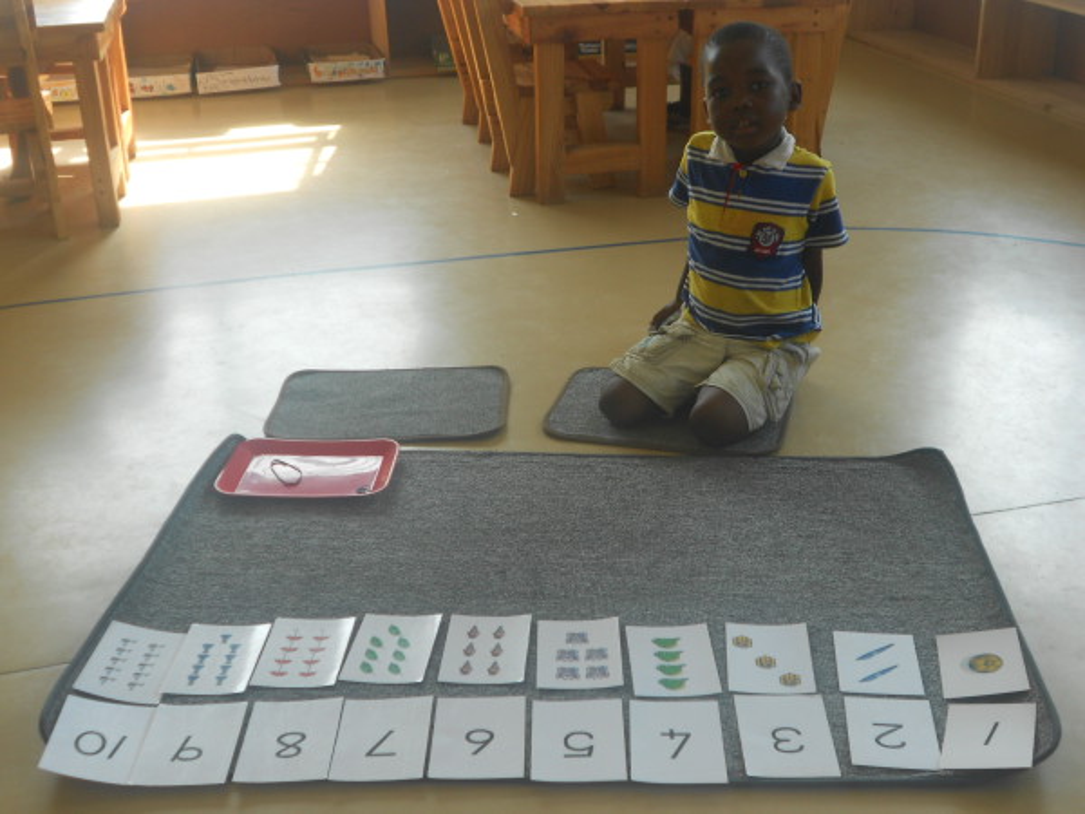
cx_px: 542
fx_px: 1348
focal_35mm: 43
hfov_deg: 43.9
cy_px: 407
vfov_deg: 33.6
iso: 80
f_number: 4.2
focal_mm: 7.7
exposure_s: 1/60
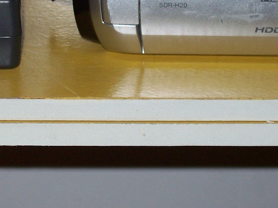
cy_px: 40
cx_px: 129
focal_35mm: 148
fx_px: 1188
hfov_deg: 13.3
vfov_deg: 10.0
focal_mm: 11.6
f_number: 3.8
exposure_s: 1/97.2
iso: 80
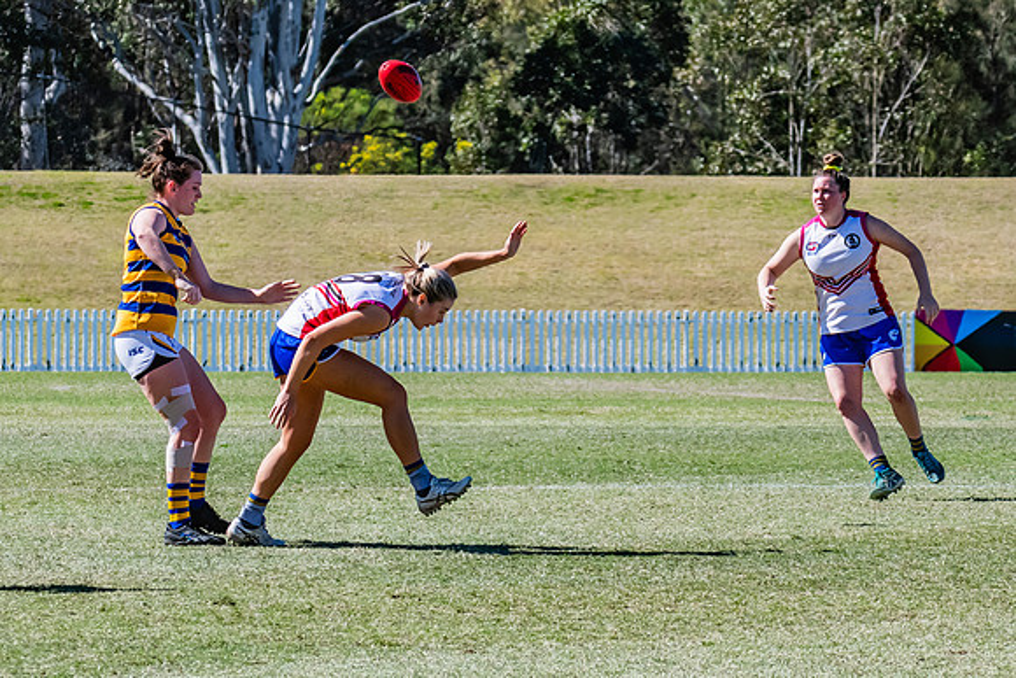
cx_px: 208
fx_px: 9928
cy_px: 369
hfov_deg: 5.9
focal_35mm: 352
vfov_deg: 3.9
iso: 800
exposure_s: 1/1600
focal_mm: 180
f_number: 9
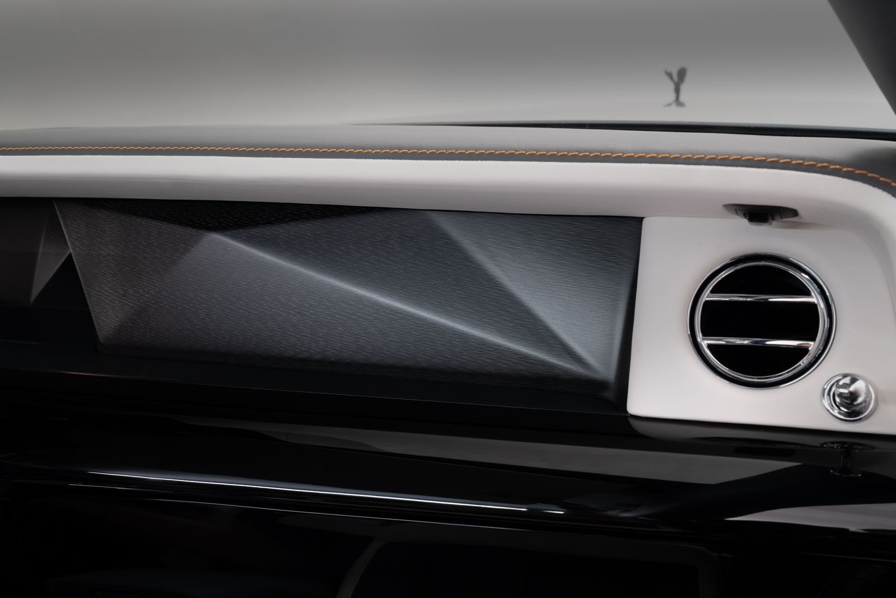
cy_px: 299
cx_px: 448
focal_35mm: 41
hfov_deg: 47.4
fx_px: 1020
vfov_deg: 32.6
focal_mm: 41
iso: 250
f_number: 13
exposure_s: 2.5
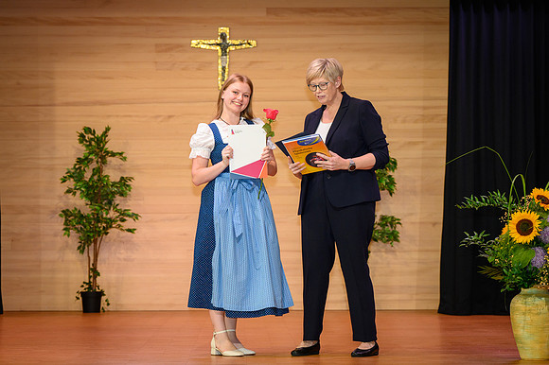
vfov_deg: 10.9
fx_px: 1923
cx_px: 248
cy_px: 157
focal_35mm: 126
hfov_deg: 16.2
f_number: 5
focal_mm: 110
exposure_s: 1/200
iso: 2000
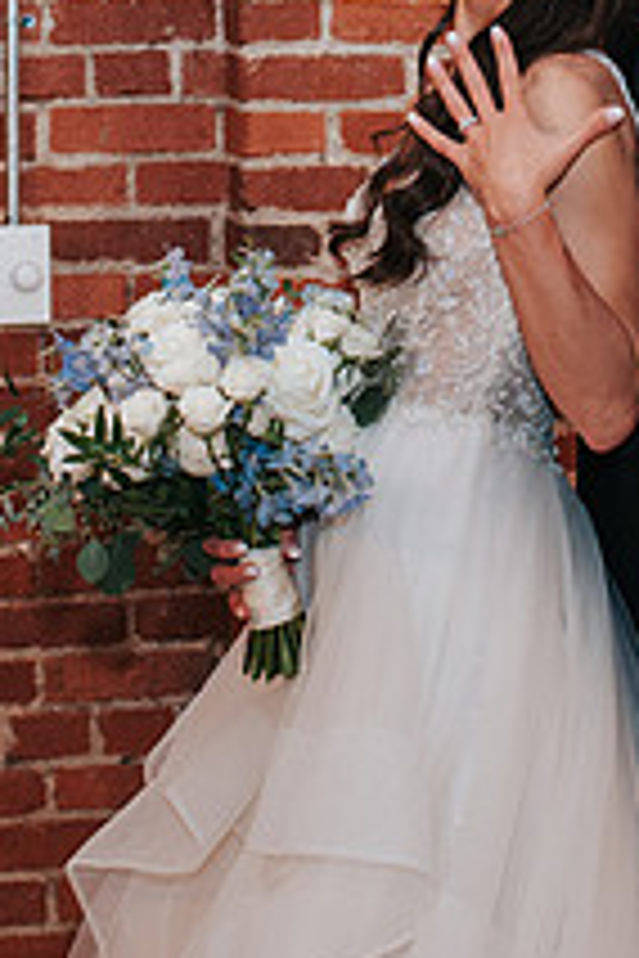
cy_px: -118
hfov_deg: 10.4
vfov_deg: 15.2
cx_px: 506
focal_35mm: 131
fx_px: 3488
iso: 800
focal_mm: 35
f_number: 2.8
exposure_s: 1/125
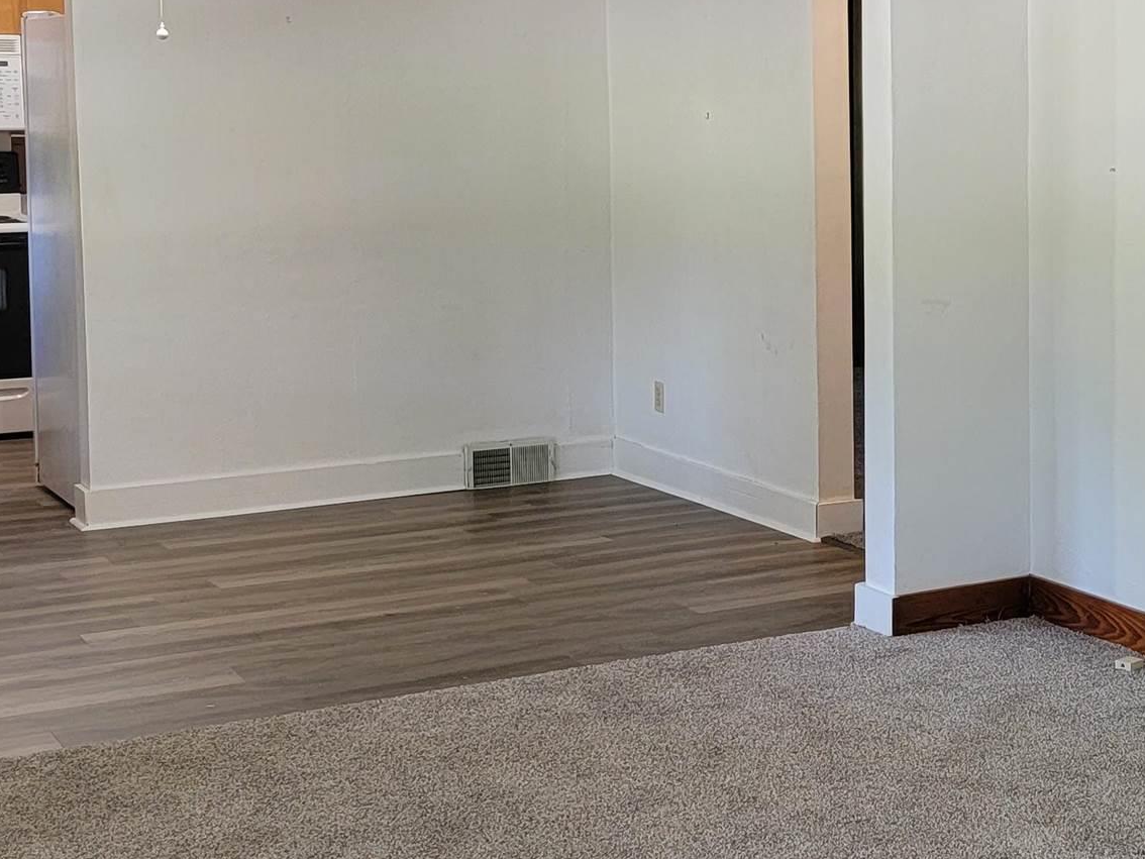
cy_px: 296
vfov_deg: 22.5
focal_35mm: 65
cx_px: 1110
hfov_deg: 28.2
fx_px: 2150
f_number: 1.8
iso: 200
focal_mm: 6.7
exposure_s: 1/60
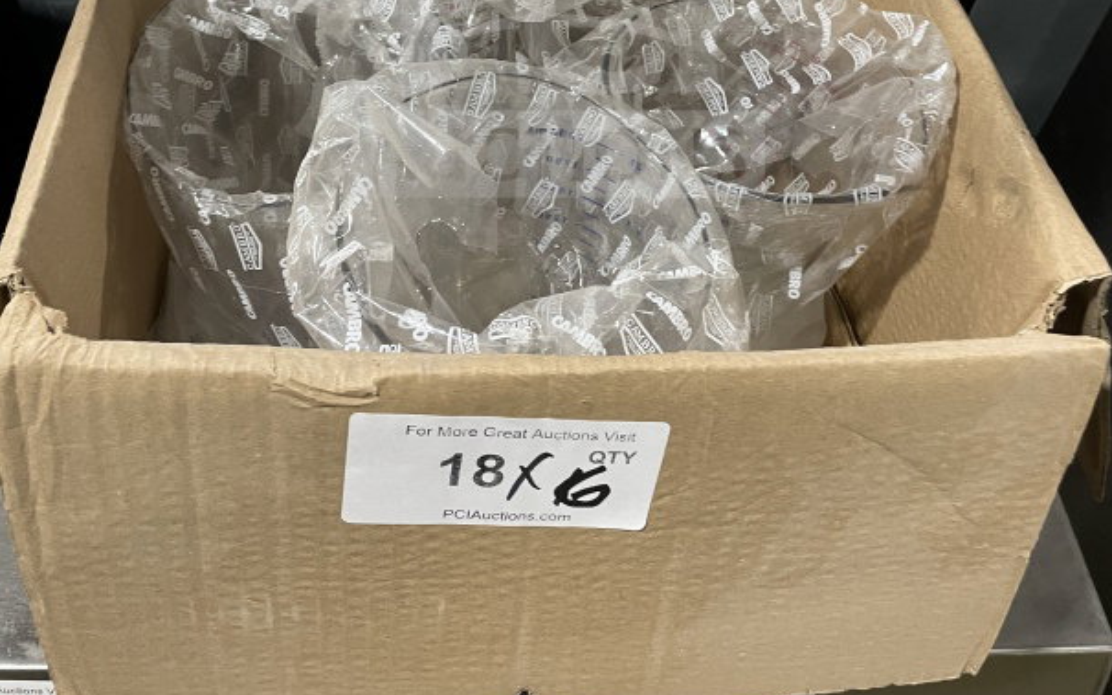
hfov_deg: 52.7
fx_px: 1122
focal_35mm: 37
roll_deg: -8.7
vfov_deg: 32.5
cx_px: 558
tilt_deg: -41.3
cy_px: 52
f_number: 1.6
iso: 200
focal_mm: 4.2
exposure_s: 1/60
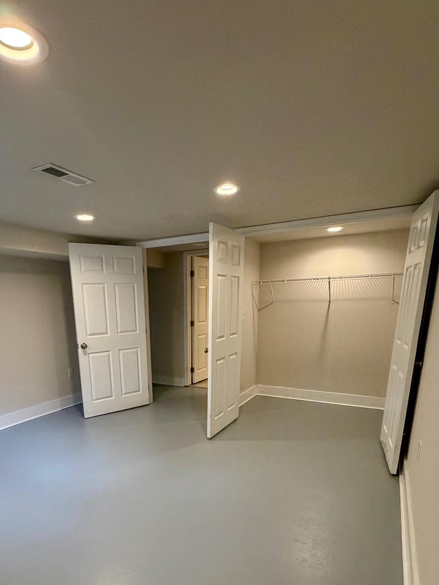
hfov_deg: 62.6
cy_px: 391
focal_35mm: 21
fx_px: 355
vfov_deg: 76.4
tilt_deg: -15.0
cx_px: 167
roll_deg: +1.3
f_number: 2.2
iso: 320
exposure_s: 1/120
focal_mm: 2.22
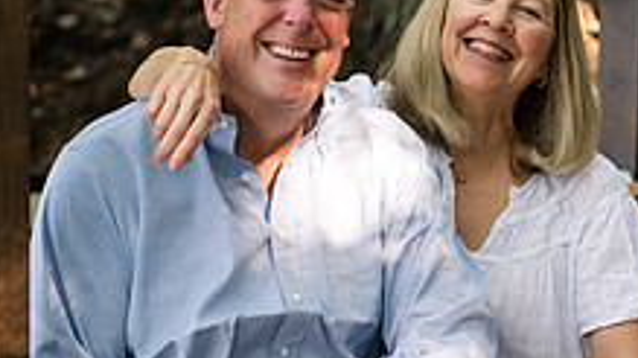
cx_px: 414
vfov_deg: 6.6
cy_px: 320
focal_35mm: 183
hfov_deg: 11.8
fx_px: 3095
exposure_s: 1/400
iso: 500
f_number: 3.2
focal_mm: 85
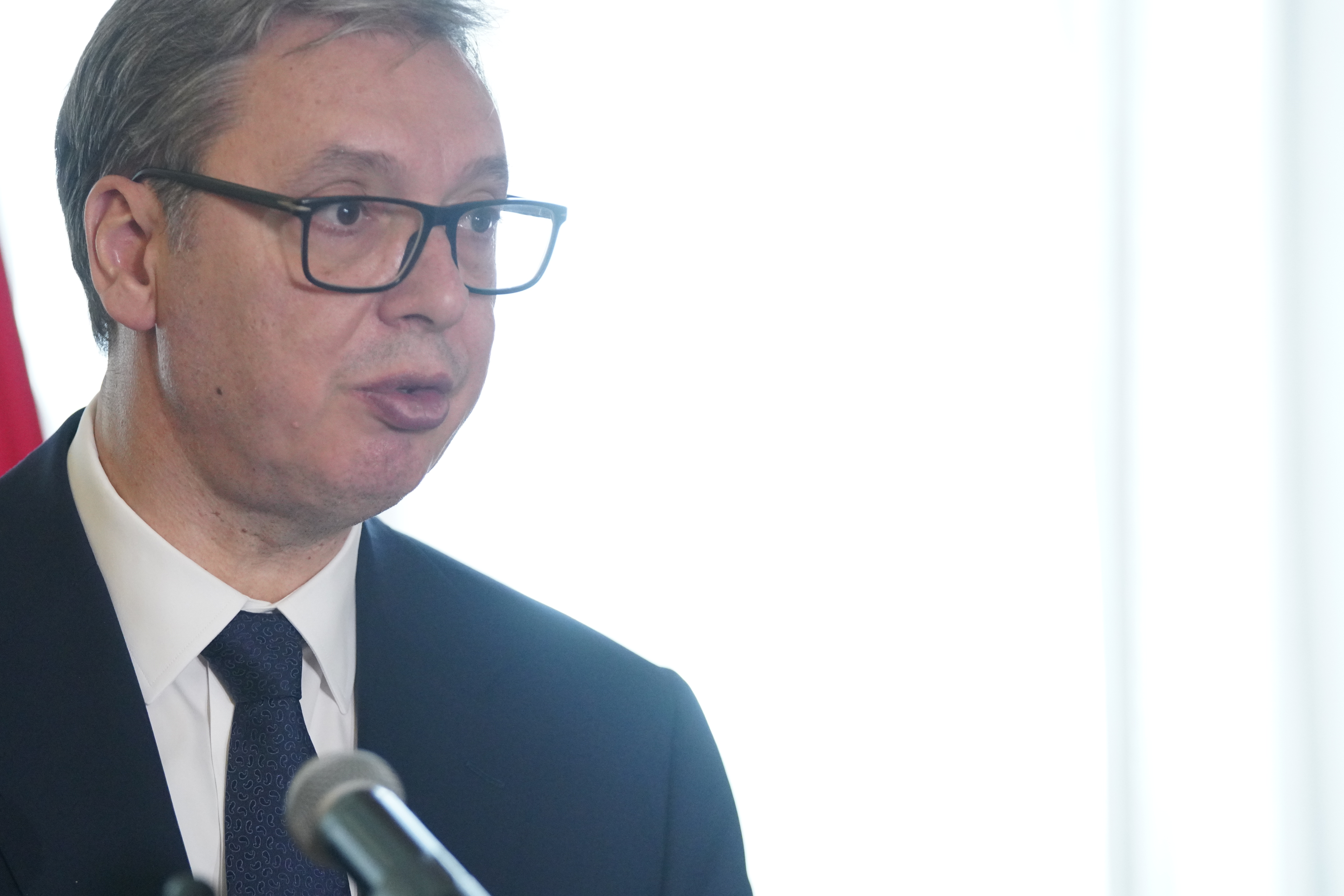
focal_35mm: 224
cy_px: 490
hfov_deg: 9.2
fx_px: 8362
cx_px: 411
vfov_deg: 6.1
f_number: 2.8
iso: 4000
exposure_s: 1/500
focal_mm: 159
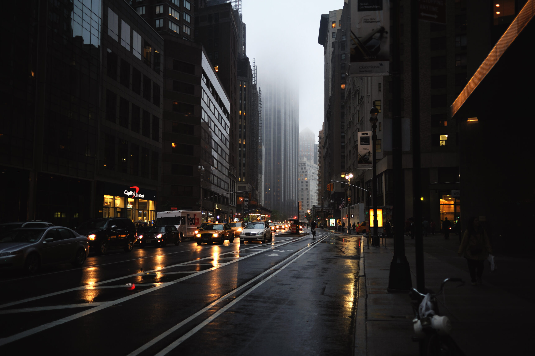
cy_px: 178
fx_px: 520
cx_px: 268
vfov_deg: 37.8
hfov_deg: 54.5
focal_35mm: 35
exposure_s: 1/100
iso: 200
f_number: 2
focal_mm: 35
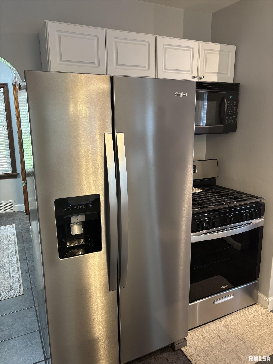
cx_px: 136
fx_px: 273
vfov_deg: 67.3
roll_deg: -0.8
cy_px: 182
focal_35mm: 26
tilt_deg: -12.1
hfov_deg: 53.1
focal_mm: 5.96
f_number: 1.6
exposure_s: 1/60
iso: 200
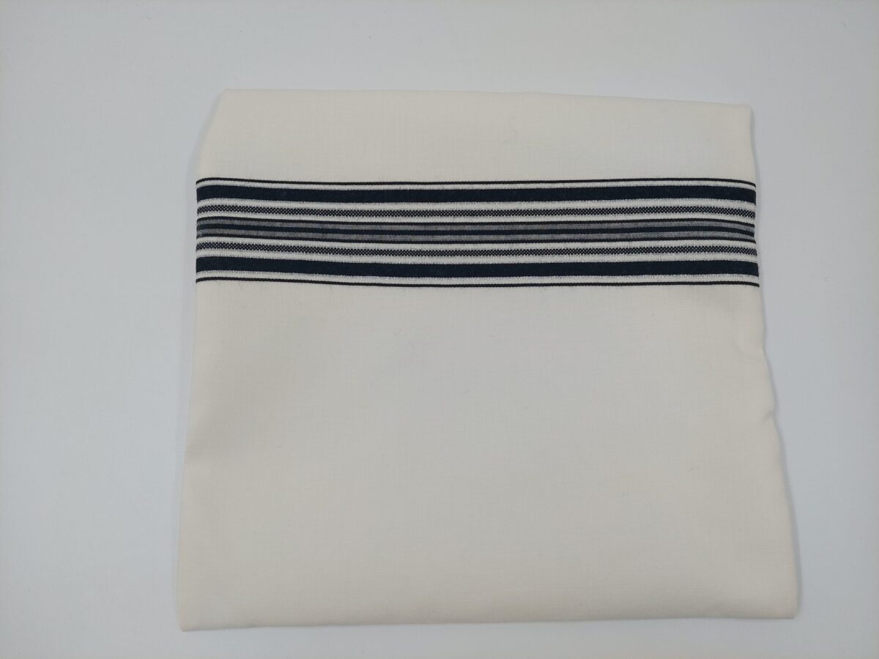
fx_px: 609
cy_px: 330
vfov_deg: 56.8
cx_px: 440
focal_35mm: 24
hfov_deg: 71.6
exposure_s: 1/166
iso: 40
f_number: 1.8
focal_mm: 5.23
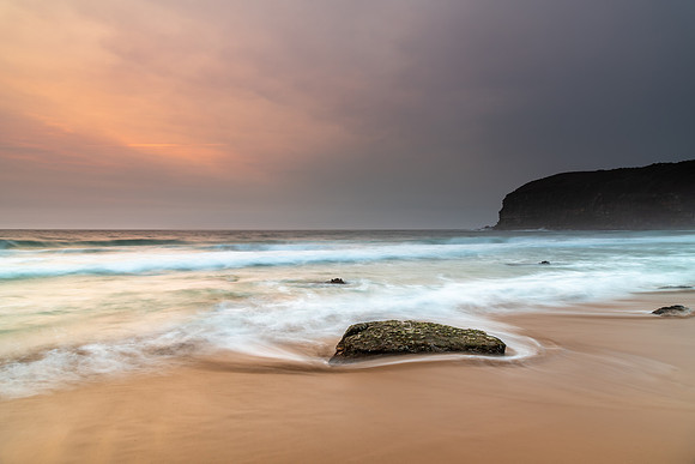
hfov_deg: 73.2
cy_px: 232
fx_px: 468
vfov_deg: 52.7
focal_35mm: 24
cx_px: 348
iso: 50
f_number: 9
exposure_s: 2
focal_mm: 24
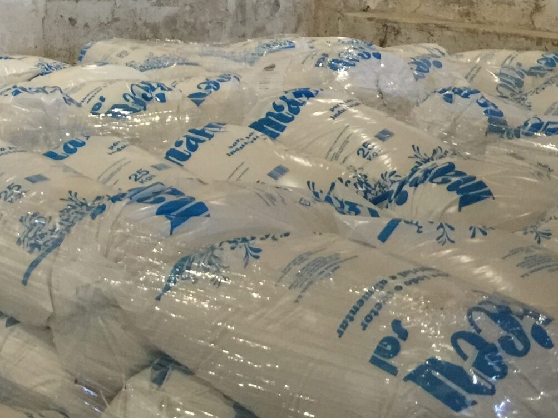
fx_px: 1193
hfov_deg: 25.7
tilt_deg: +1.0
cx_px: 80
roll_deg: -1.9
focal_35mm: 74
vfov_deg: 18.6
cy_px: -110
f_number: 2.2
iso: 125
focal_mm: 4.15
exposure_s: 1/17
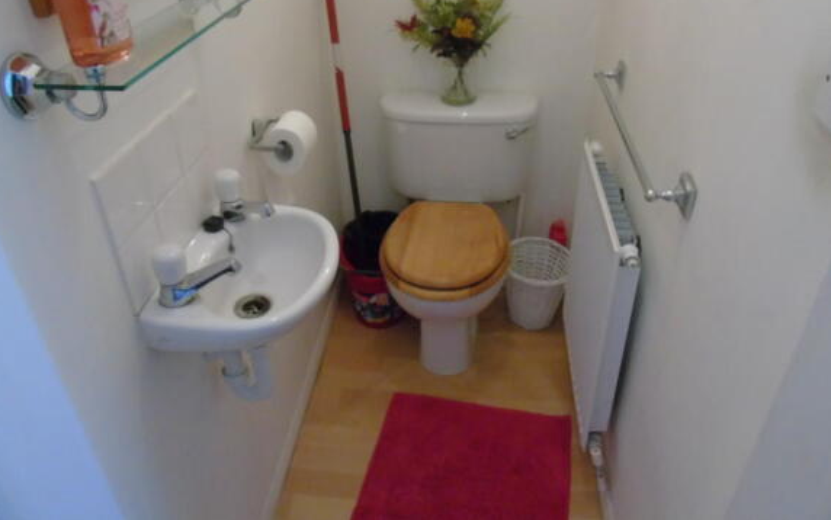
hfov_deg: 68.4
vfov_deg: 45.8
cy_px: 204
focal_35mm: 27
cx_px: 415
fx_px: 612
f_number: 3.4
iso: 800
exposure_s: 1/30
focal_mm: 4.4
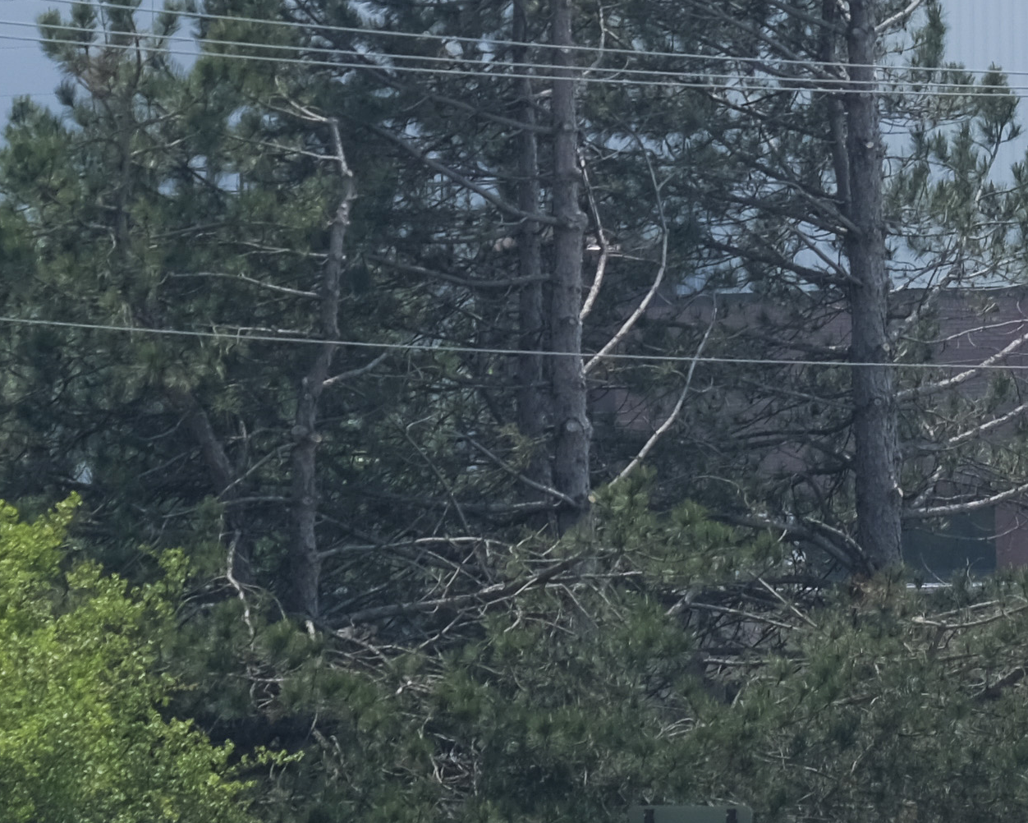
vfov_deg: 2.5
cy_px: -502
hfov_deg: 3.2
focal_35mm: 607
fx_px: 18471
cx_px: 625
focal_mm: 90
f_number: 3.6
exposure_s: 1/2000
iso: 200
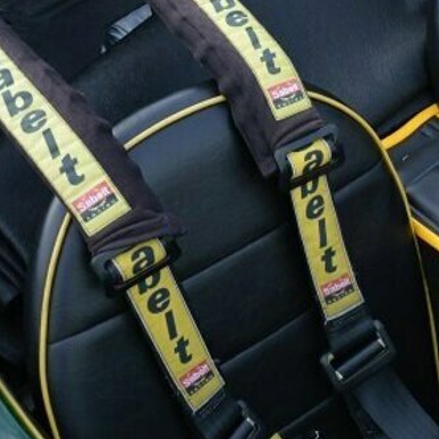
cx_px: 485
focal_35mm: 92
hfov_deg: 18.2
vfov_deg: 18.9
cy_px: 244
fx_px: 1320
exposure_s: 1/125
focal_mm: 20
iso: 110
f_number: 5.6
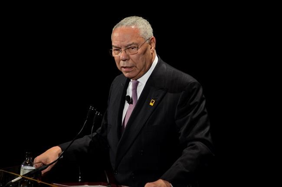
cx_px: 141
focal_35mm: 300
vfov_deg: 4.6
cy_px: 94
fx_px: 2346
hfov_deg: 6.9
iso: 800
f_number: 2.8
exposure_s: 1/80
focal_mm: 200
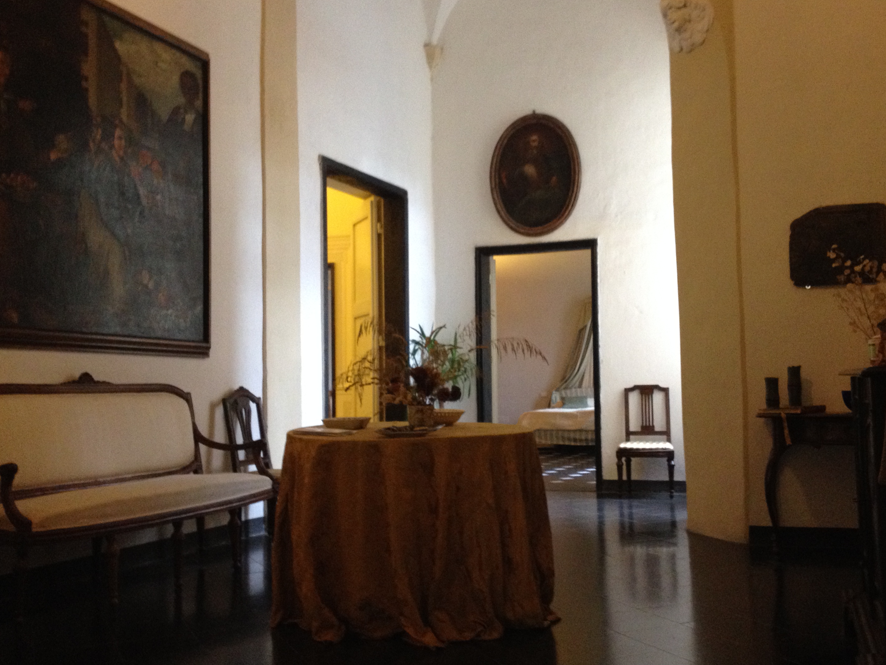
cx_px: 494
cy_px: 326
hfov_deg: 46.7
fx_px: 1024
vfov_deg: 36.0
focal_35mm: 40
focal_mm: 4.28
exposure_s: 1/20
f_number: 2.4
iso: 320
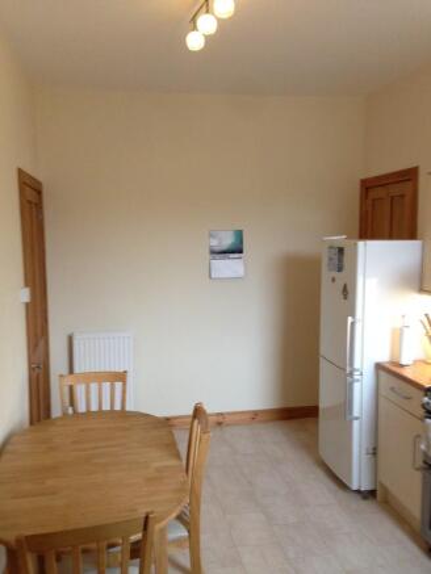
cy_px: 287
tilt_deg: -4.6
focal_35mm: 33
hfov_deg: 43.0
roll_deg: -0.4
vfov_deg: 55.3
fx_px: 548
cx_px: 216
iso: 200
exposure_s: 1/20
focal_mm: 4.12
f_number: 2.4
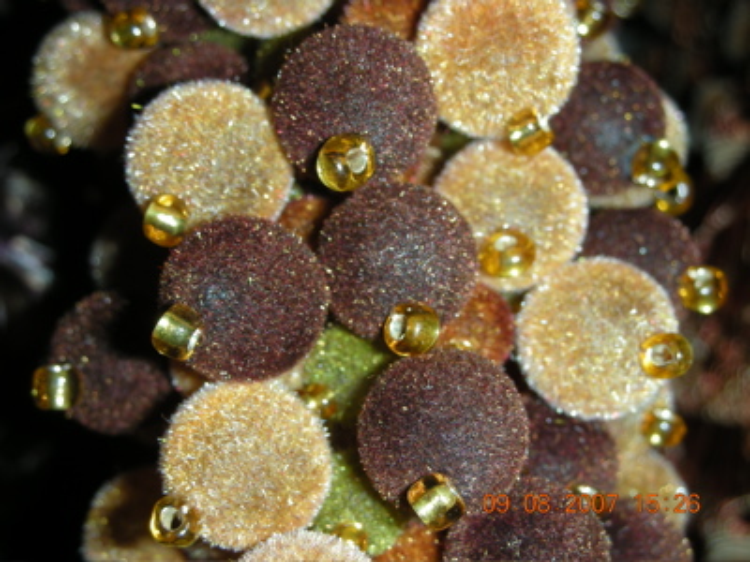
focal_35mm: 61
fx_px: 1322
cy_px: 281
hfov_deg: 31.7
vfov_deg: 24.0
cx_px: 375
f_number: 10.5
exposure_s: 1/120
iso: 50
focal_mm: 10.1
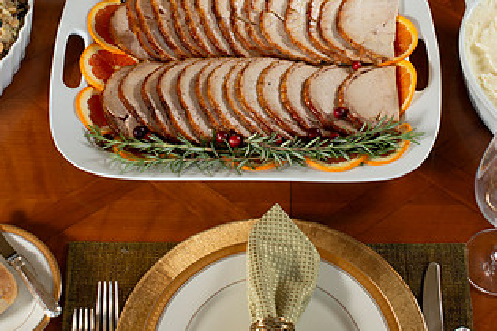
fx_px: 1270
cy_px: 50
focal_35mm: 92
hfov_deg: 22.1
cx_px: 265
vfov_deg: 14.7
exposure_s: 1/100
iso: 250
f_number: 7.1
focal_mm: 50
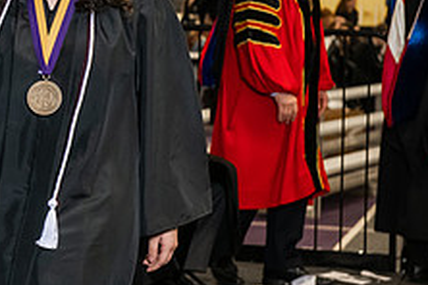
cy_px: -30
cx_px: -98
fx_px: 2175
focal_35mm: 183
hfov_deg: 11.0
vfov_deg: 7.5
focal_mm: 70
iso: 2500
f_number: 5
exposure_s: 1/200
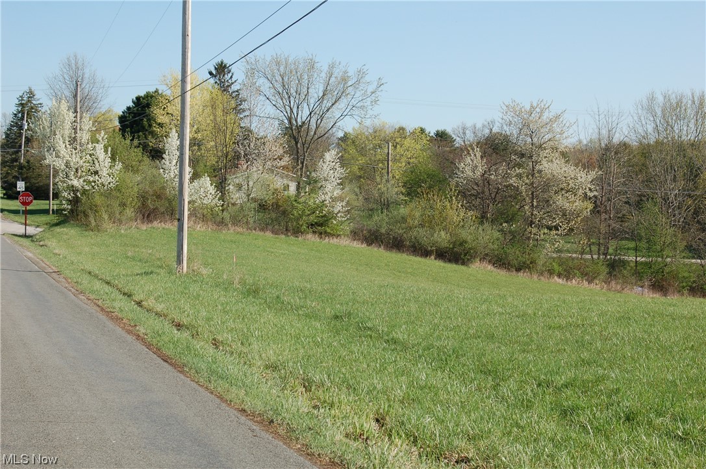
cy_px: 234
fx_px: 1469
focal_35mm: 75
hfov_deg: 27.0
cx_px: 353
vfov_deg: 18.1
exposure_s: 1/320
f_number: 9
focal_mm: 50
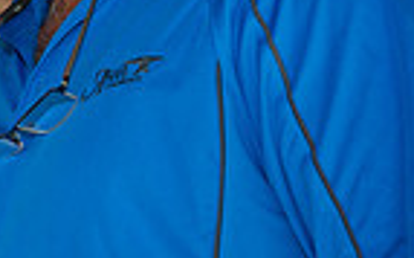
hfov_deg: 5.9
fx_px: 3967
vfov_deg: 3.7
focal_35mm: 352
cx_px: -81
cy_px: 122
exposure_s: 1/125
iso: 800
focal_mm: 85
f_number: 4.5
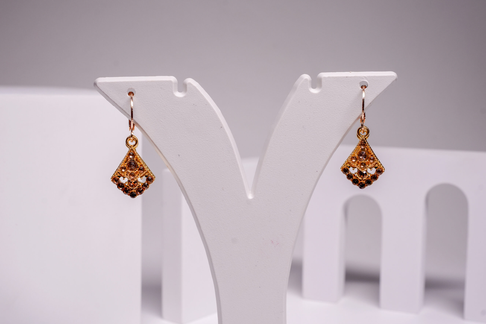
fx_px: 702
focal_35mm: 52
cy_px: 162
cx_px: 243
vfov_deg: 26.0
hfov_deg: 38.2
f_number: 9
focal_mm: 35
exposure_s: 1/100
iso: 500
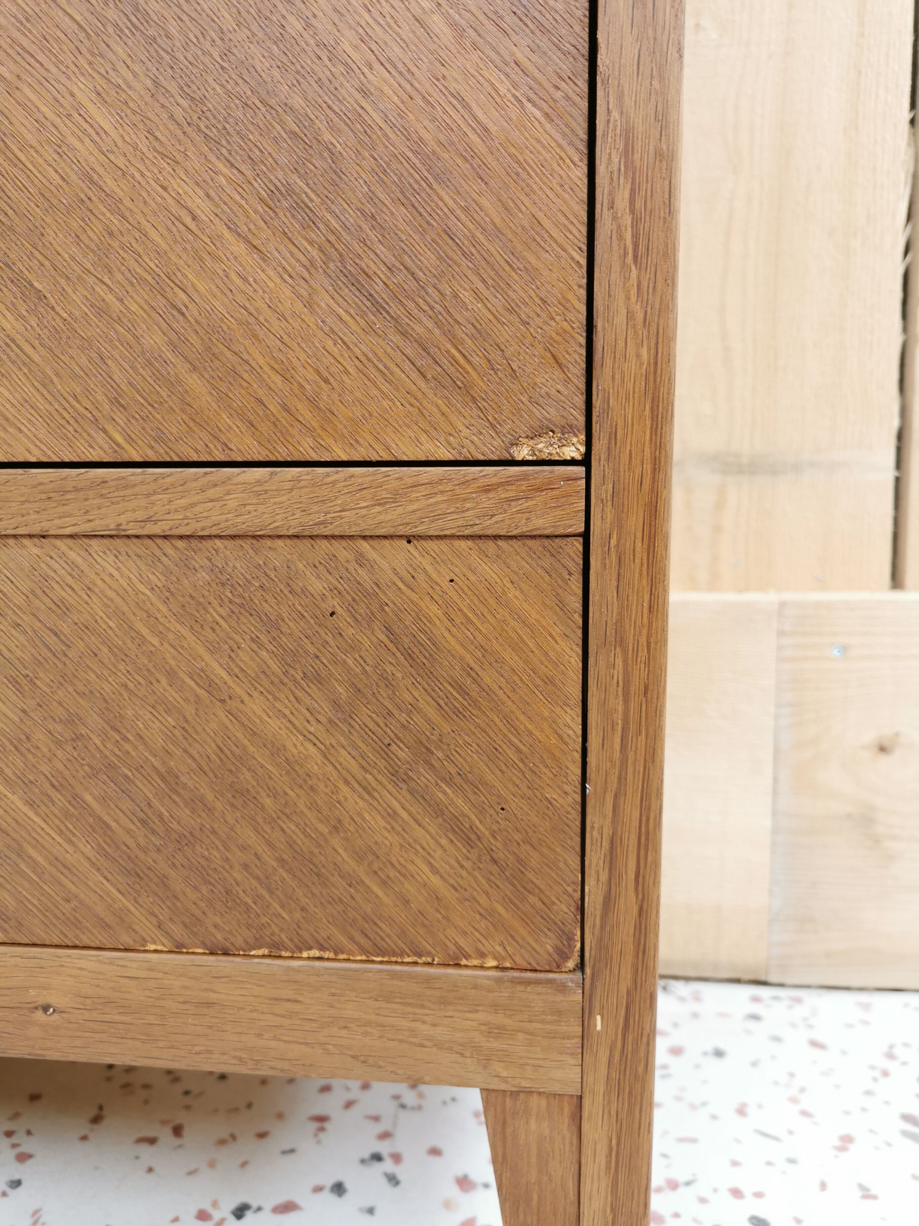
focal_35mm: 27
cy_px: 613
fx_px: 956
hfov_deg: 51.4
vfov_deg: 65.3
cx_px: 460
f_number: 1.8
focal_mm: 5.58
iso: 100
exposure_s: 1/50
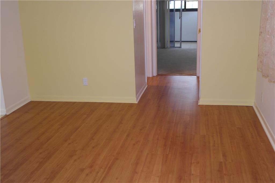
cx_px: 138
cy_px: 92
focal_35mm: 43
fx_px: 328
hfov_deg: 45.4
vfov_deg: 31.2
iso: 400
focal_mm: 28
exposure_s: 1/50
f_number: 4
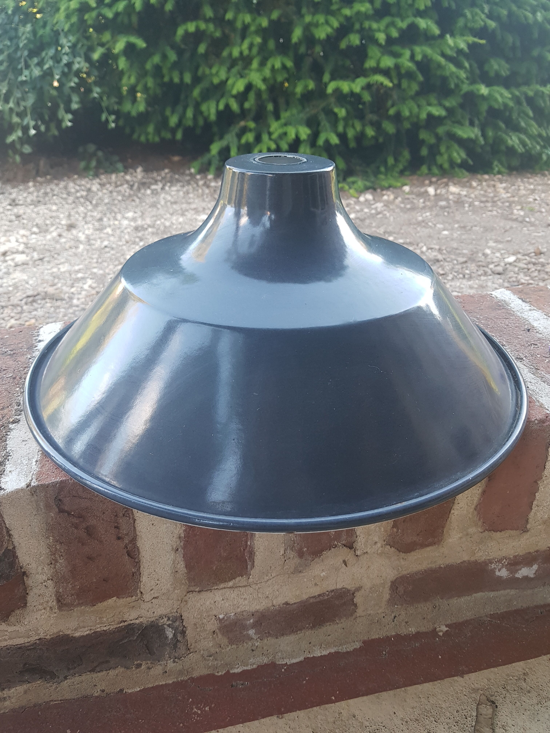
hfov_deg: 53.1
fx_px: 551
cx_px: 275
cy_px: 366
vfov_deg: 67.3
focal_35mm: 26
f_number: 1.7
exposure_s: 1/50
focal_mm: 4.2
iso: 64
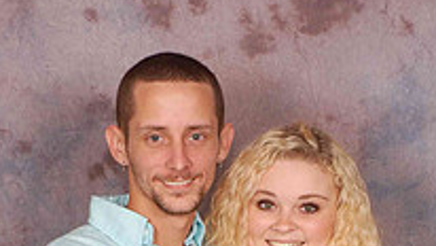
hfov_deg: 13.6
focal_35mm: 158
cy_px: 329
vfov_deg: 7.6
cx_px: 247
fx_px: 1827
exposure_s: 1/125
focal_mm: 46
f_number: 10
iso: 200
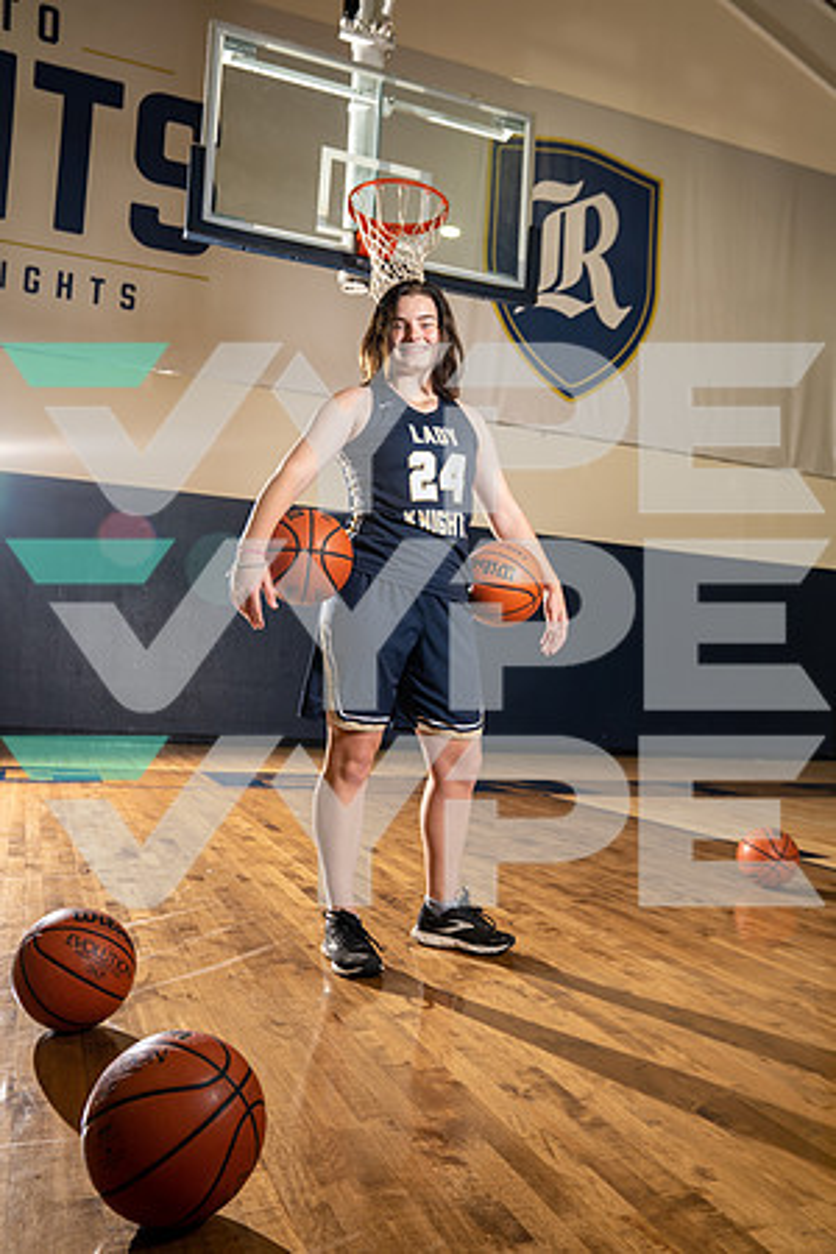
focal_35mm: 29
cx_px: 418
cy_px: 627
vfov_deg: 63.7
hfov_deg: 45.0
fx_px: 1010
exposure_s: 1/250
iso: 640
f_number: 4.5
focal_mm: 29
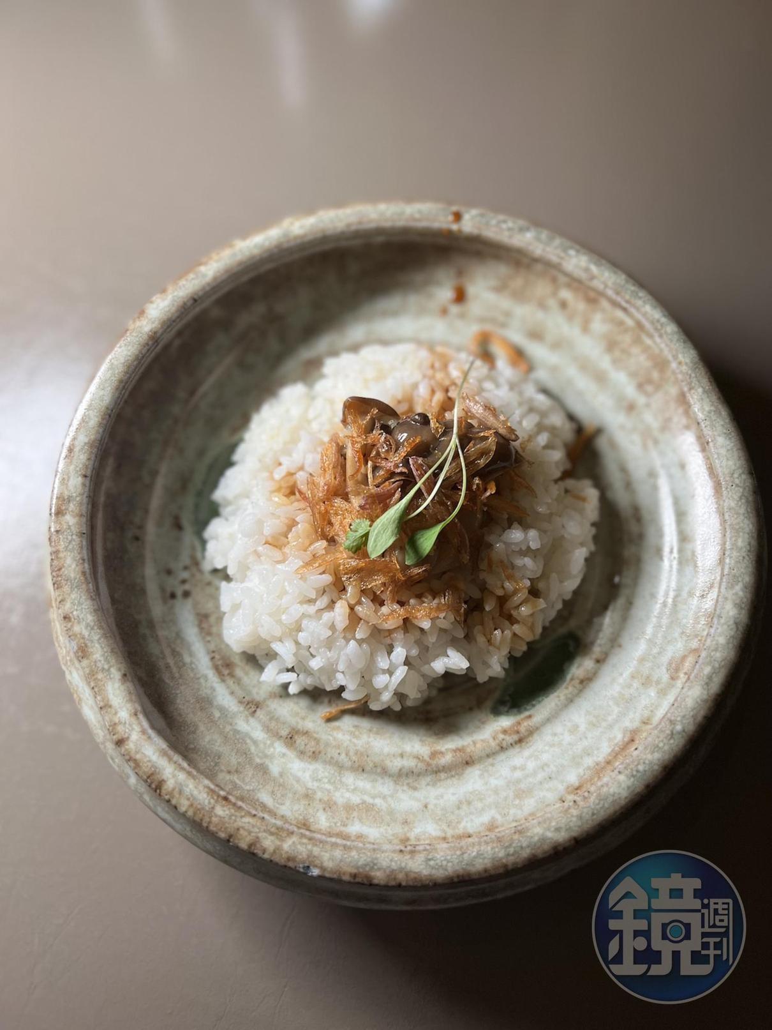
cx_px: 386
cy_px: 515
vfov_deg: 67.3
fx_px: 773
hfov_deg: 53.1
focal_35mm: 26
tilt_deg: -72.3
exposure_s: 1/60
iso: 64
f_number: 1.5
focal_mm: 5.7
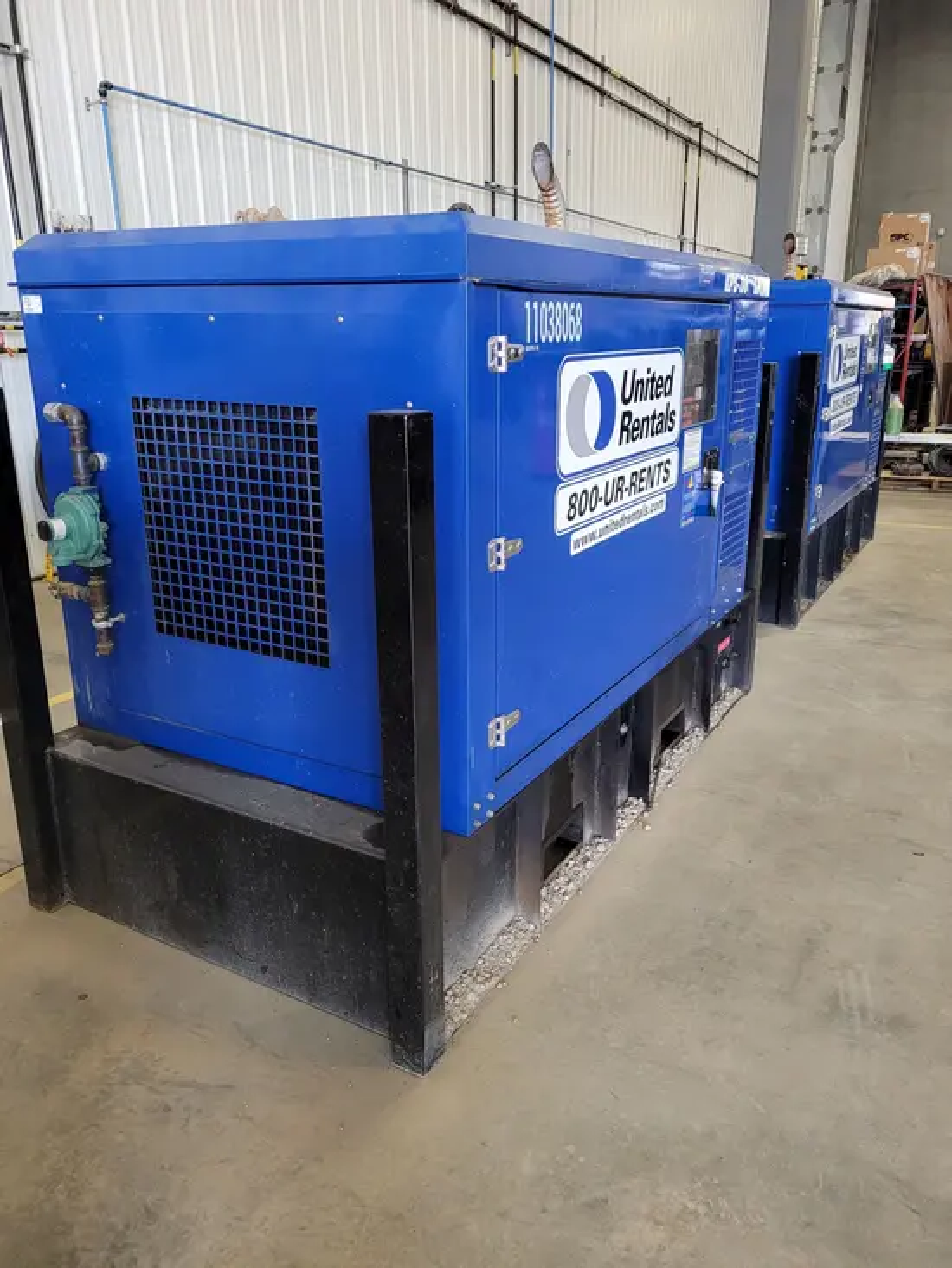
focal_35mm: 26
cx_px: 476
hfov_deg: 53.1
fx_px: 953
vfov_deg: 67.3
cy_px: 634
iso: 320
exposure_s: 1/120
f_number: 1.8
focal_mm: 5.4
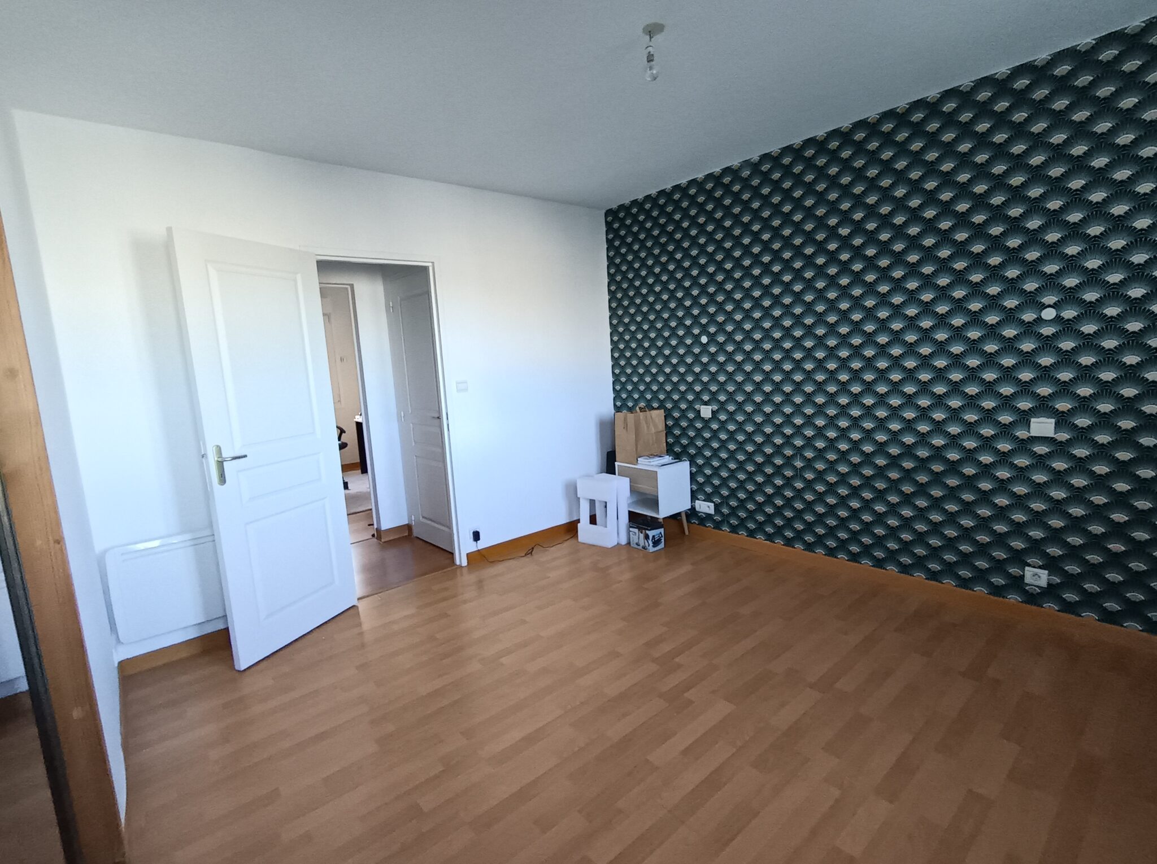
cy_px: 432
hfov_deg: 91.1
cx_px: 578
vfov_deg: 74.6
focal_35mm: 17
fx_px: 567
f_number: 2.2
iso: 659
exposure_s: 1/50
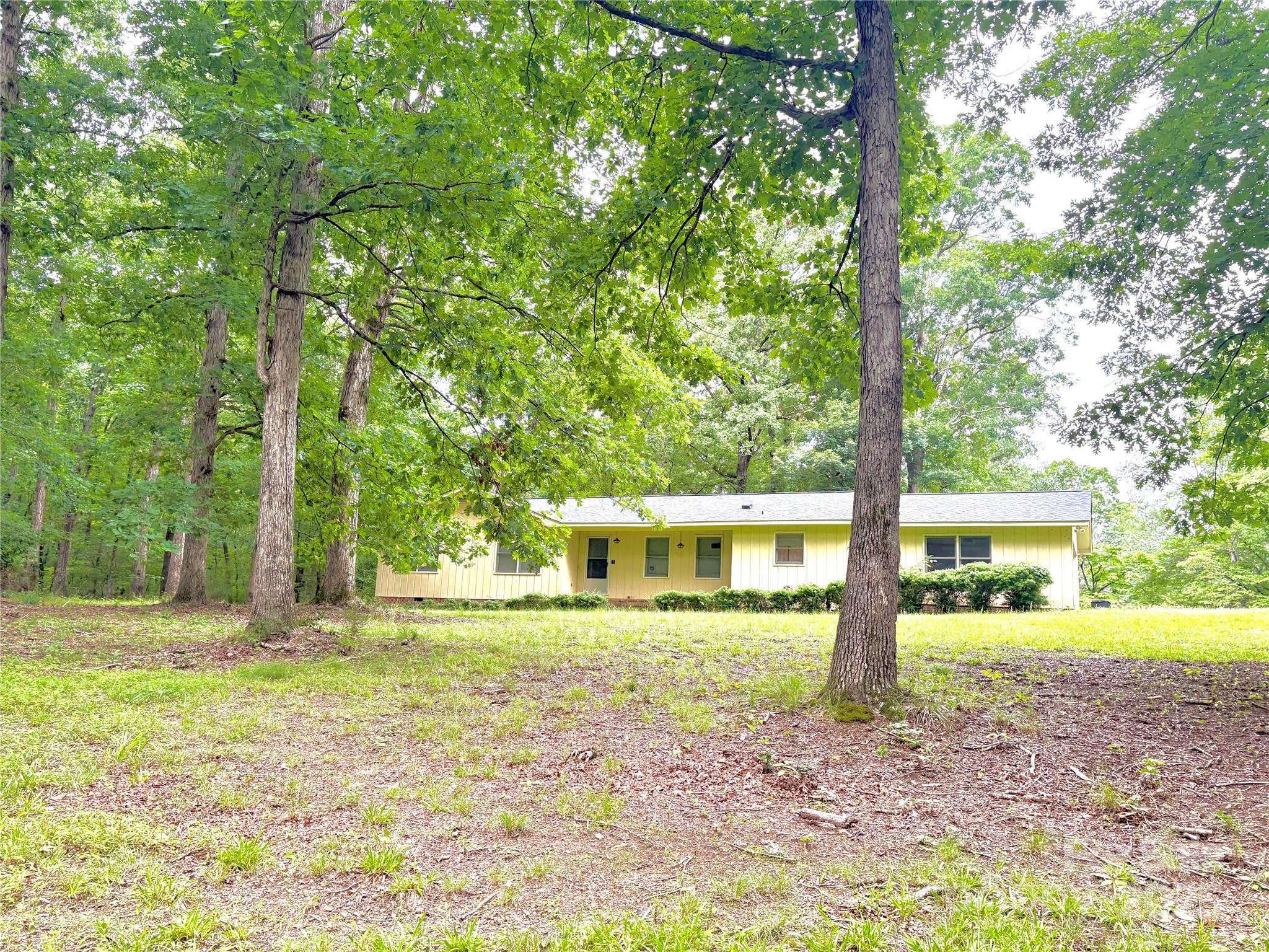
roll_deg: -2.4
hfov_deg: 67.3
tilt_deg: +9.0
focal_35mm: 26
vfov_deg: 53.1
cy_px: 476
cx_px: 634
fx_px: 953
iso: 125
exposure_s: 1/206
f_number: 1.6
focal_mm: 5.96
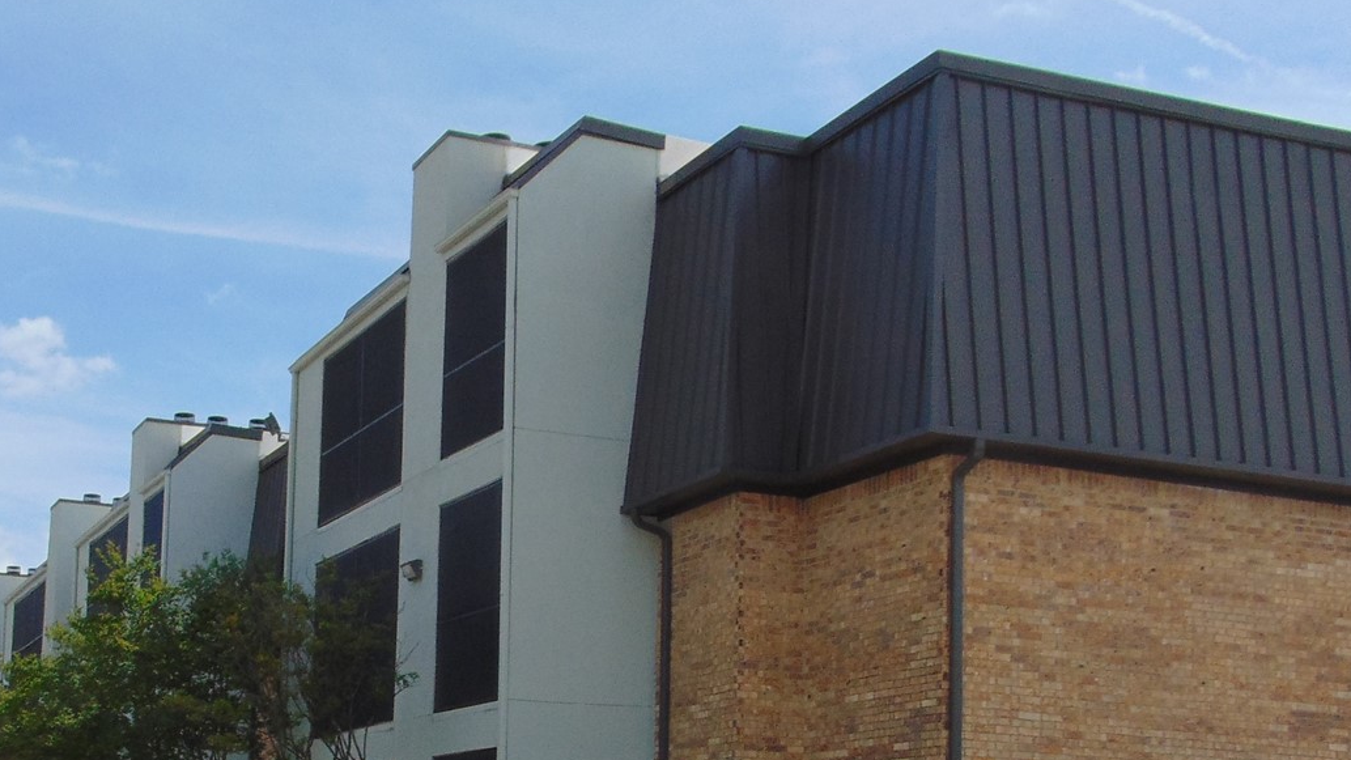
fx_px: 1934
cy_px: 695
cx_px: 392
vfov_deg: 21.7
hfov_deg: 37.8
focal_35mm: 54
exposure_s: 1/320
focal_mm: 4.5
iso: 80
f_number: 7.7
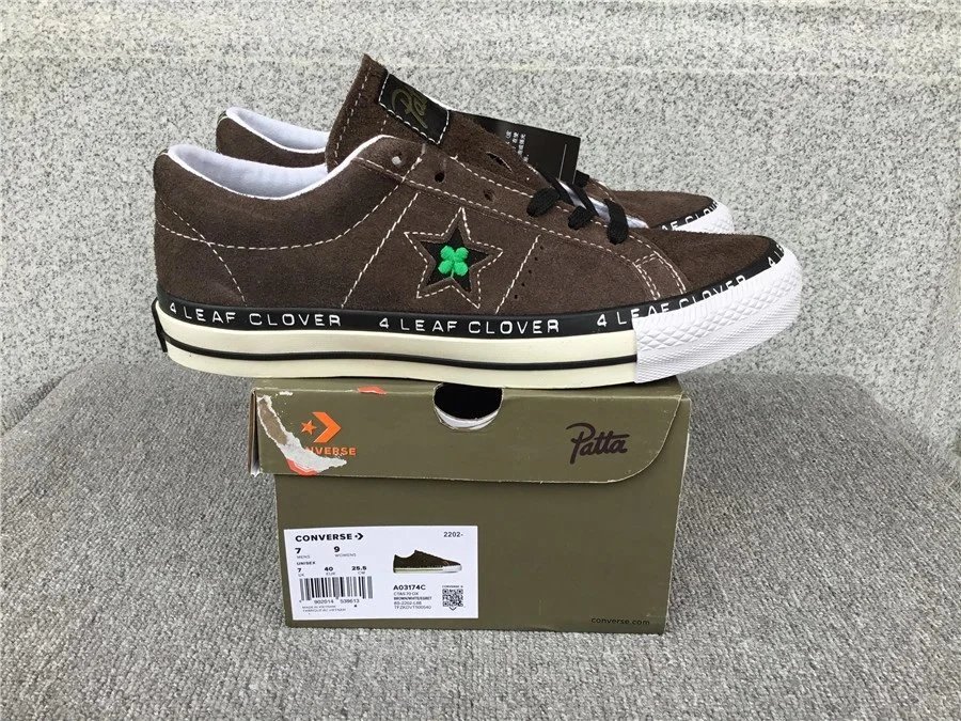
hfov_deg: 58.4
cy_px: 360
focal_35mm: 31
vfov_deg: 45.4
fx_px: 861
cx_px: 480
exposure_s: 1/109
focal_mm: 3.3
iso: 25
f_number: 2.4
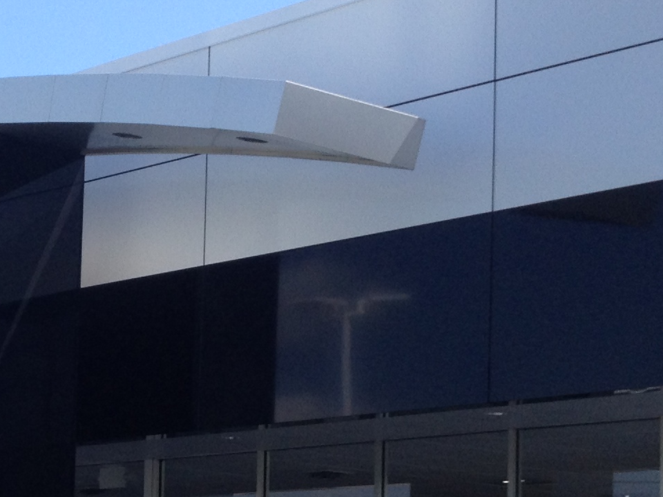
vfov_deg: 12.3
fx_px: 2279
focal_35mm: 119
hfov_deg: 15.9
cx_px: -131
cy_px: 487
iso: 50
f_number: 2.4
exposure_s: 1/986
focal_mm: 4.28
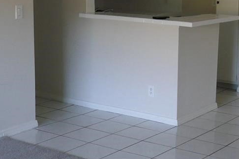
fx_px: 518
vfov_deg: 17.3
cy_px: 29
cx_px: 169
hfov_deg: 25.8
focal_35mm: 78
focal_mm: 9.1
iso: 1600
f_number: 2.8
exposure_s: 1/400
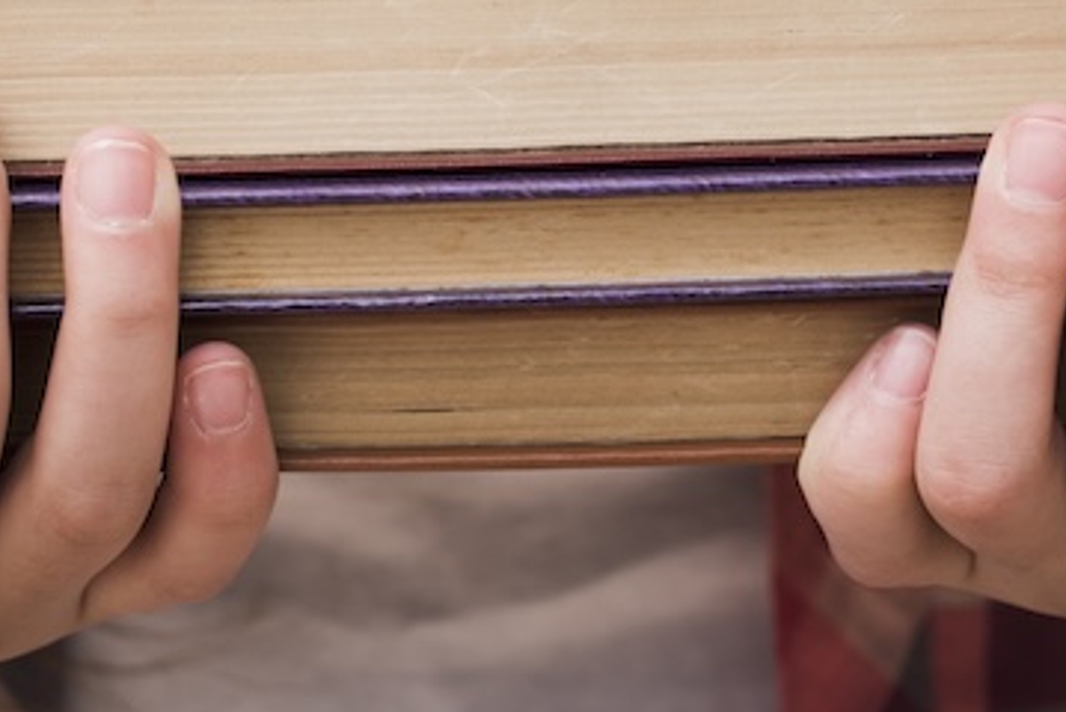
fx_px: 4949
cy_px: -298
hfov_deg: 12.3
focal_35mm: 167
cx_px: 606
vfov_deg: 8.1
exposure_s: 1/160
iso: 160
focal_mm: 50
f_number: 3.2
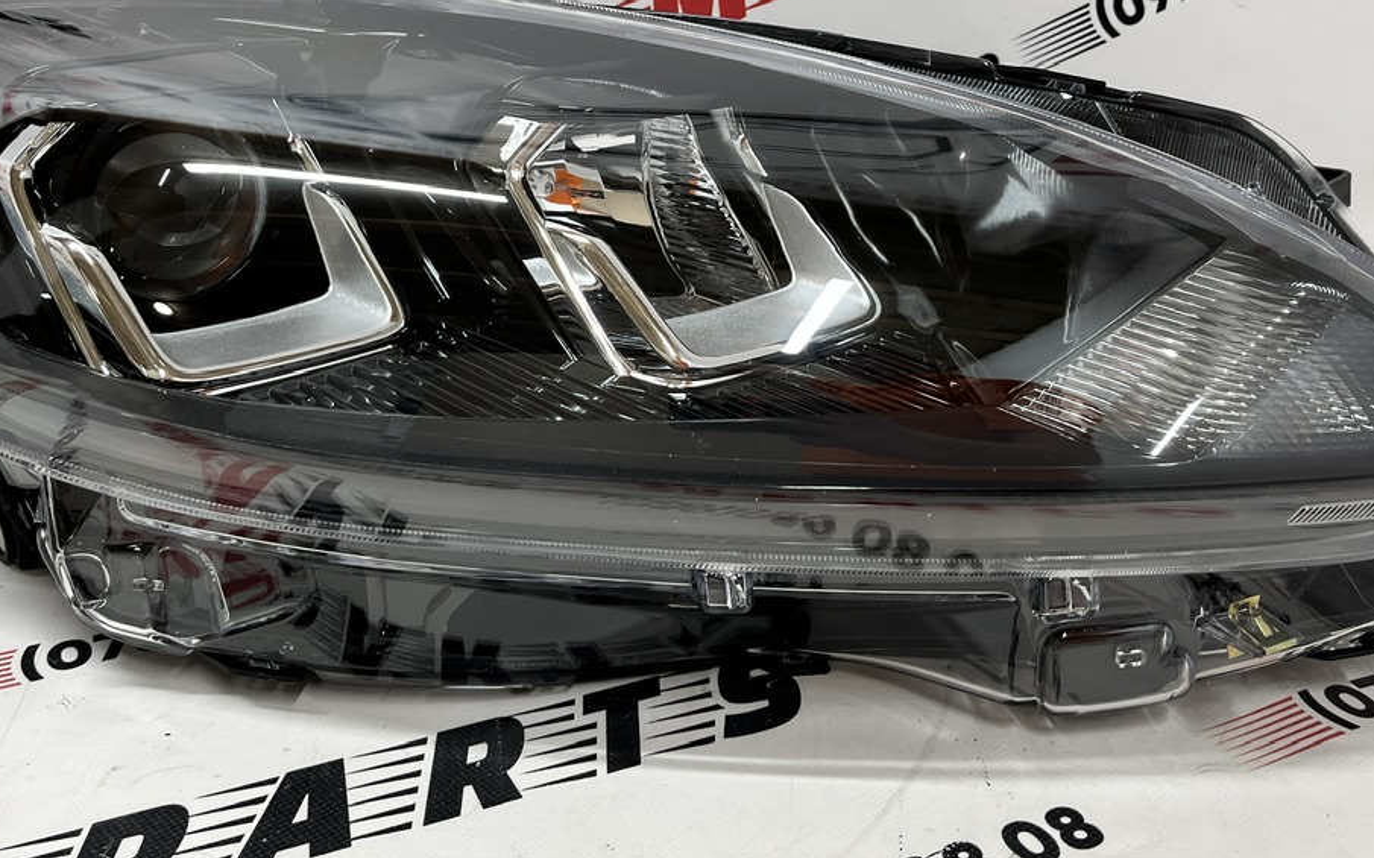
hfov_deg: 50.4
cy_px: 243
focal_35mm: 39
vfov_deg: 32.3
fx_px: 1460
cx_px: 656
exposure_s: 1/100
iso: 125
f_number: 1.6
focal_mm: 5.1
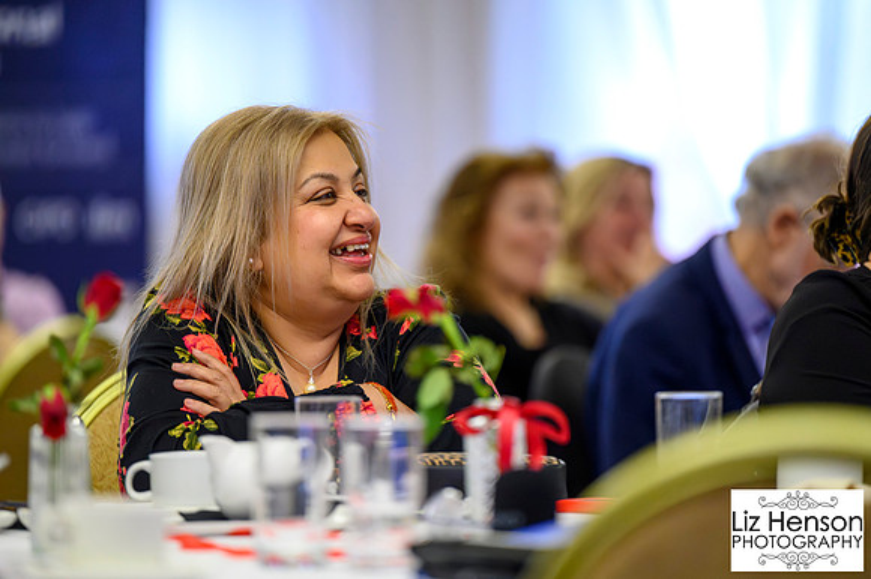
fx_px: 4951
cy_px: 290
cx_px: 436
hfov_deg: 10.1
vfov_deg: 6.7
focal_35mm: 205
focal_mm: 200
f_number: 2.8
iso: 12800
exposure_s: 1/200
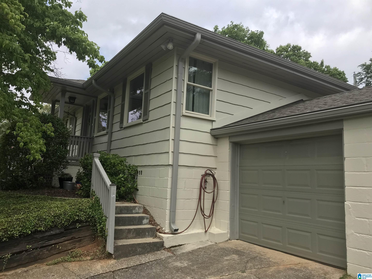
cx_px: 186
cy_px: 140
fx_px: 301
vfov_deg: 49.7
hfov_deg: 63.4
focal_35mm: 28
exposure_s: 1/1429
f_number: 1.8
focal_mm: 3.99
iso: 20
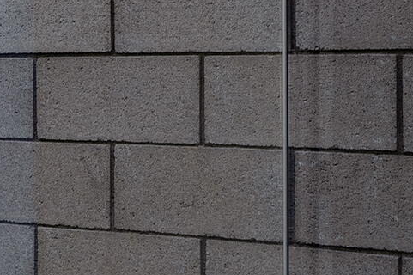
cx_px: -482
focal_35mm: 134
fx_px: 1536
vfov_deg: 10.2
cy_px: 78
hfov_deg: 12.8
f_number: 8
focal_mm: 23
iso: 200
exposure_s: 1/250
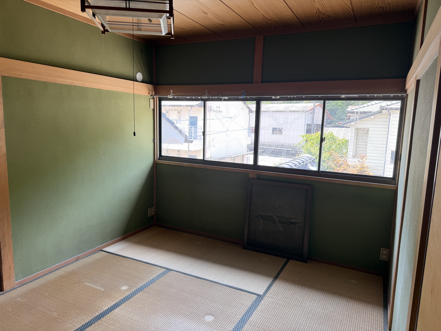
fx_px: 306
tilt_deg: -8.3
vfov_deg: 56.8
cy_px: 166
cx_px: 220
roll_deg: +0.6
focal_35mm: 24
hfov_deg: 71.6
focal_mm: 6.8
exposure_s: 1/121
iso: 80
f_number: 1.8
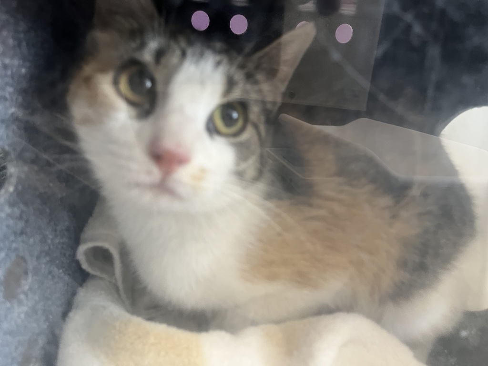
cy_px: 183
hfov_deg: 67.3
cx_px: 244
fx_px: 367
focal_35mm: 26
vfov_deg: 53.1
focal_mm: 5.1
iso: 250
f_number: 1.6
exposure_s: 1/60
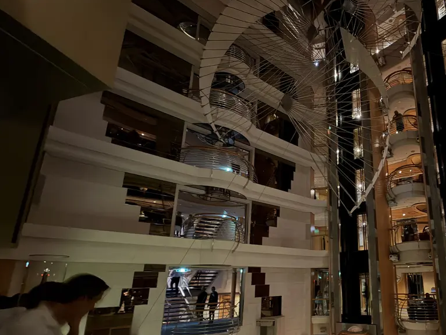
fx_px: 283
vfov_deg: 60.3
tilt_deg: +14.3
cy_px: 210
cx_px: 340
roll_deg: +2.5
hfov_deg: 70.7
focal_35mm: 22
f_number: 2.2
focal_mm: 2.22
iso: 1000
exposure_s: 1/8
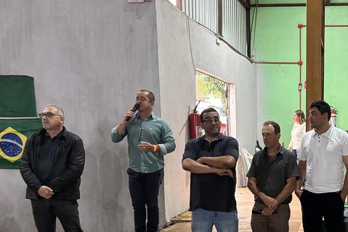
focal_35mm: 52
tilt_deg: -8.8
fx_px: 503
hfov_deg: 36.1
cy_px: 210
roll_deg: -0.5
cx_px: 306
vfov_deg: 25.2
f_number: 1.6
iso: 400
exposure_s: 1/60
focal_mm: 5.96
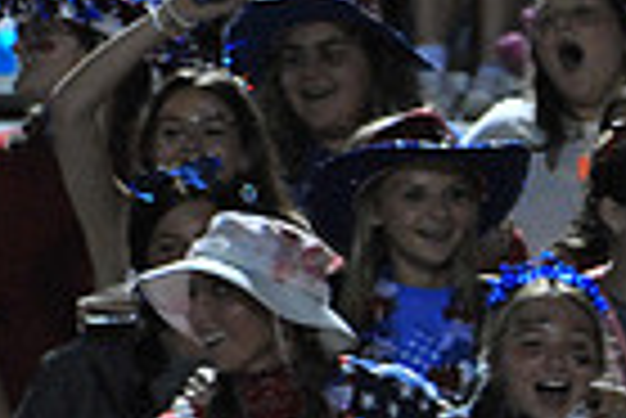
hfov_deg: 3.1
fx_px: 11610
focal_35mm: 667
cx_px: 1027
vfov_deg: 2.1
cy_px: 611
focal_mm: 160
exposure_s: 1/200
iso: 6400
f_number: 5.6
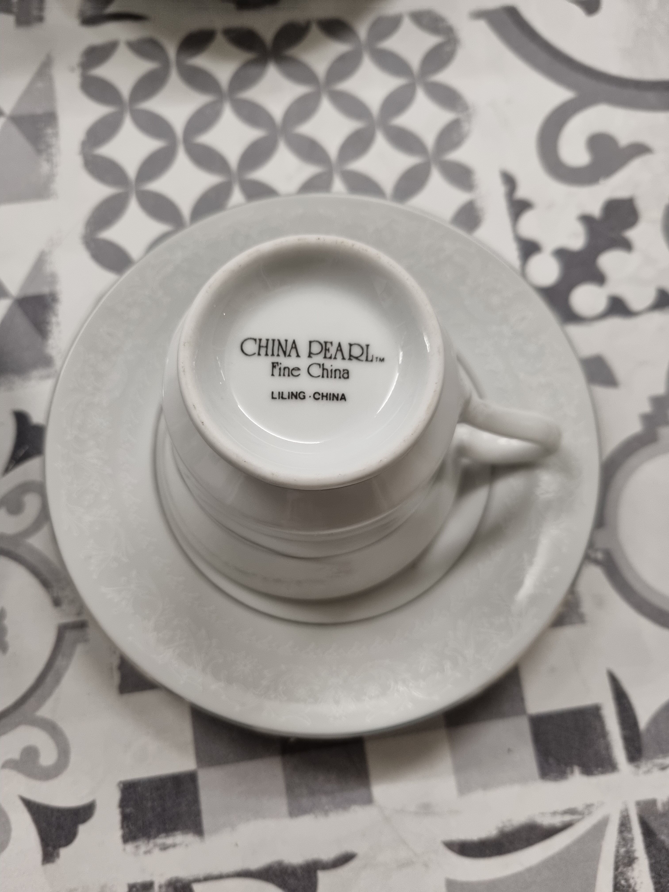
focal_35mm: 26
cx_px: 334
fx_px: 670
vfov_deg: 67.3
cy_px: 446
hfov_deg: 53.1
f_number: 1.8
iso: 320
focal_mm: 5.4
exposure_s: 1/50
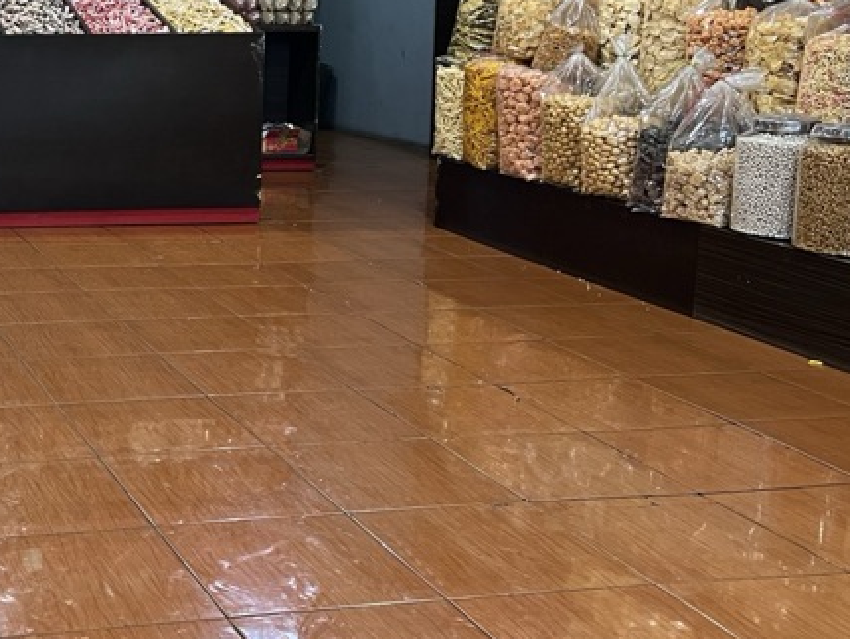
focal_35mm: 58
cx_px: -14
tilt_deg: -7.3
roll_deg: -1.1
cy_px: 115
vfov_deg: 24.8
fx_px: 1425
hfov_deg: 30.7
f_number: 1.5
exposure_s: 1/50
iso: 200
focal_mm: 5.7
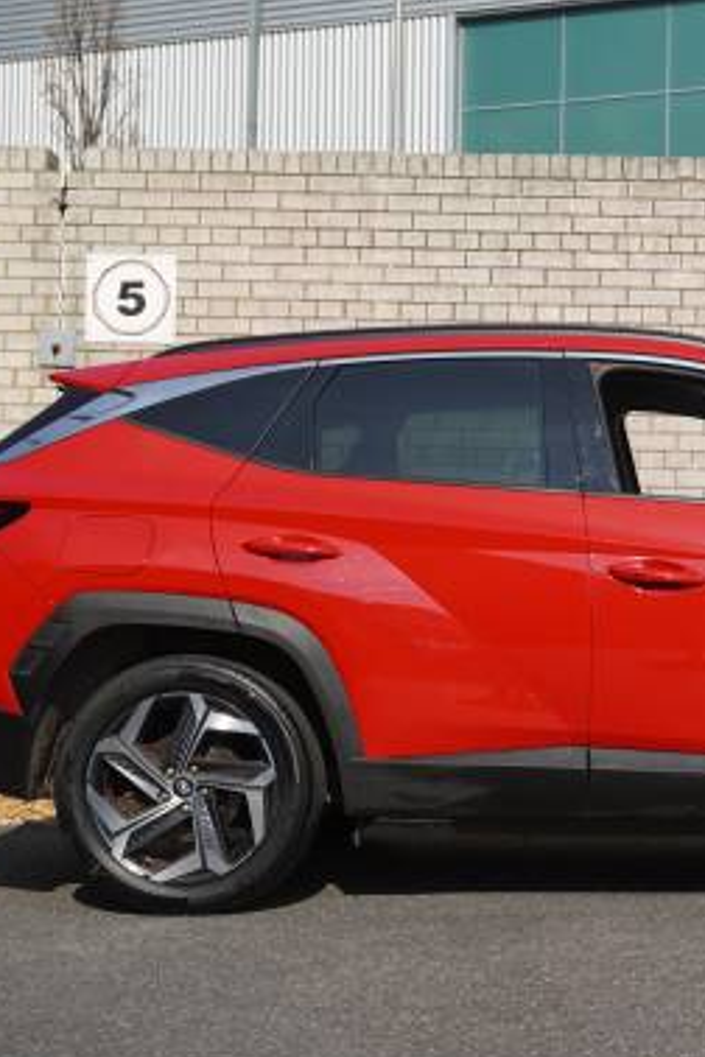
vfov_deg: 28.4
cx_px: 680
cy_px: 573
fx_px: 2085
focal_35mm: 71
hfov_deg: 18.7
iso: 100
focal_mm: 28
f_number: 6.3
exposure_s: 1/250
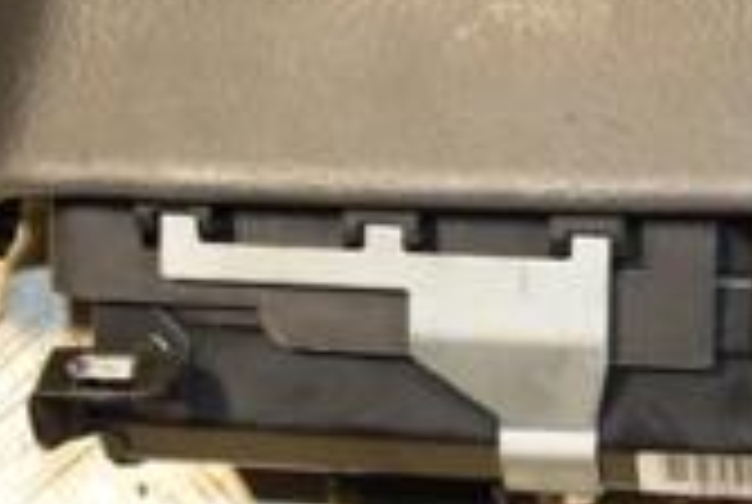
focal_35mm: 129
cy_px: 4
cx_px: 887
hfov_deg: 15.3
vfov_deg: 10.6
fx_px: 2699
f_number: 5
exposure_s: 1/200
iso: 800
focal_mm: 24
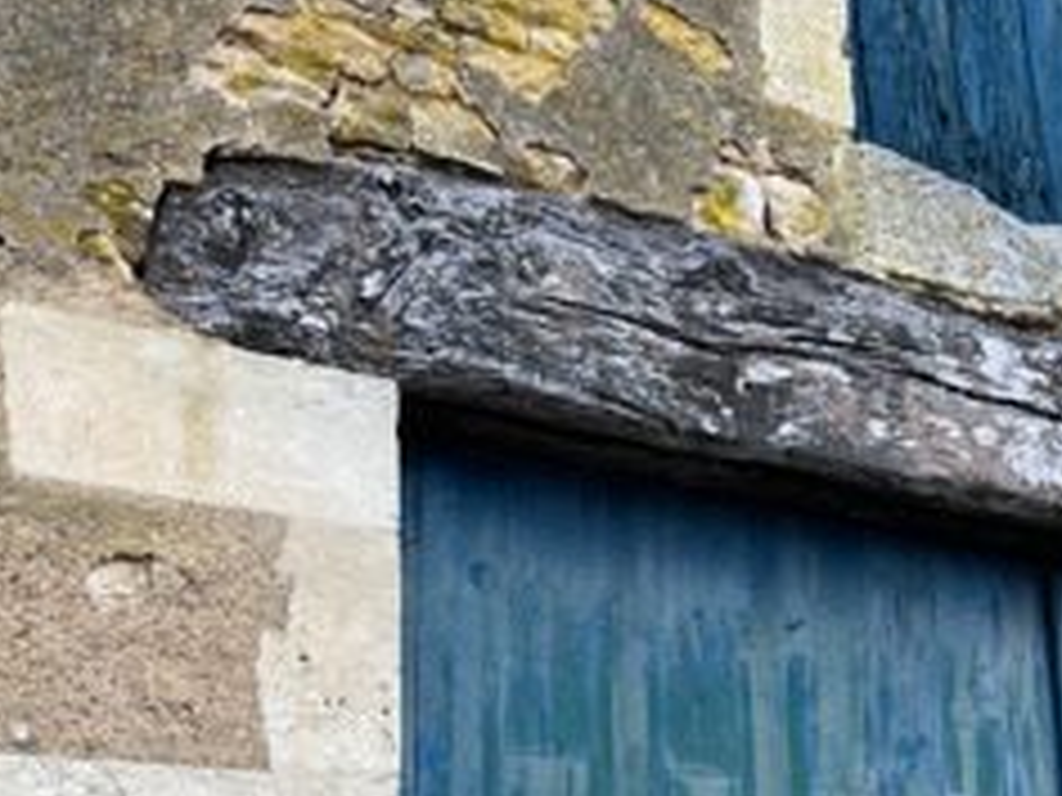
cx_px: 544
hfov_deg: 29.4
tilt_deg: +16.7
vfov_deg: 22.2
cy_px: 535
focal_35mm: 66
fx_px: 2025
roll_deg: +2.3
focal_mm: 5.7
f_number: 1.5
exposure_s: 1/226
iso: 40
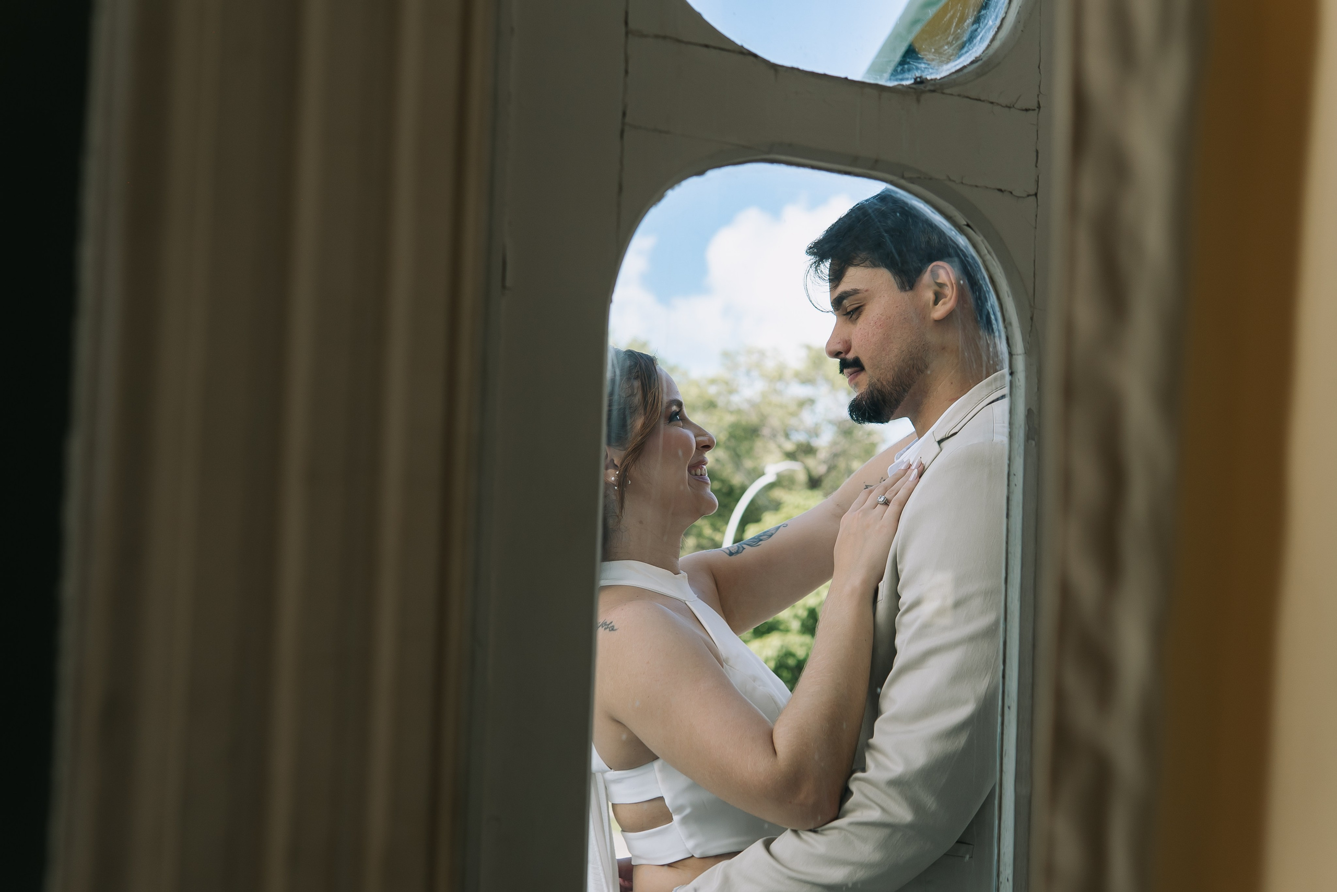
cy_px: 446
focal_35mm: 45
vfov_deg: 29.9
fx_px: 1671
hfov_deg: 43.6
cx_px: 668
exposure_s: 1/200
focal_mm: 30
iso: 100
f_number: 3.2
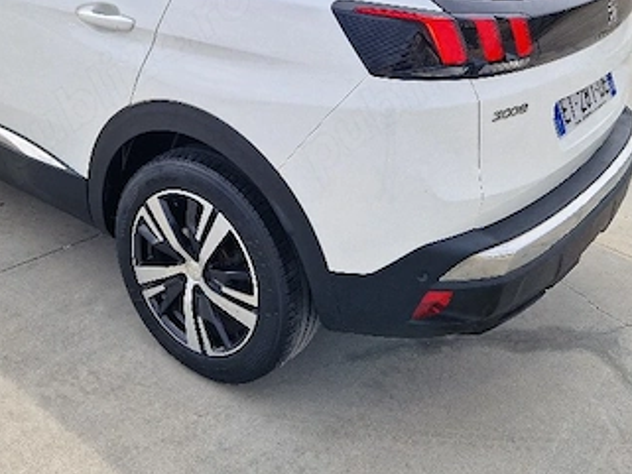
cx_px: 201
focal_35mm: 43
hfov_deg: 43.1
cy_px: 87
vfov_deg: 32.6
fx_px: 785
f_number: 1.8
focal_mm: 5.4
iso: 50
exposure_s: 1/294
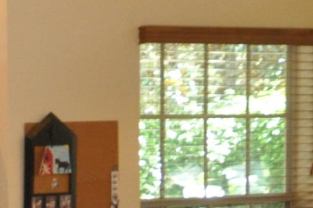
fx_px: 994
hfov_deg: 12.5
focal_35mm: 114
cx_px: -503
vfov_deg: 11.4
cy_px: 324
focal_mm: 11
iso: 800
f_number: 4
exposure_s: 1/60
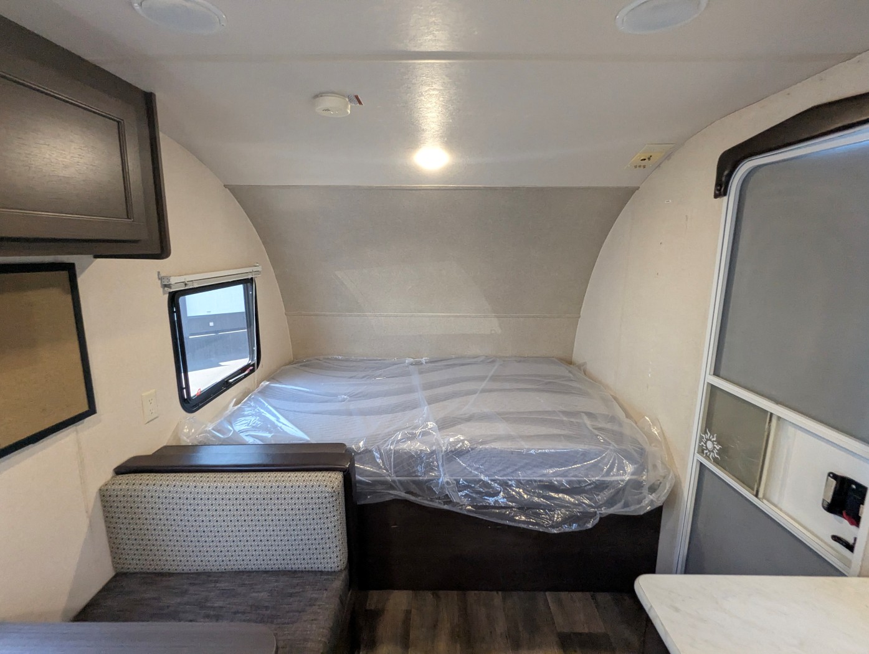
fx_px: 402
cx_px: 434
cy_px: 327
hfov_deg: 94.4
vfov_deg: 78.2
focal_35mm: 16
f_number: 2.2
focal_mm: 2.35
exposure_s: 1/53.2
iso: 435
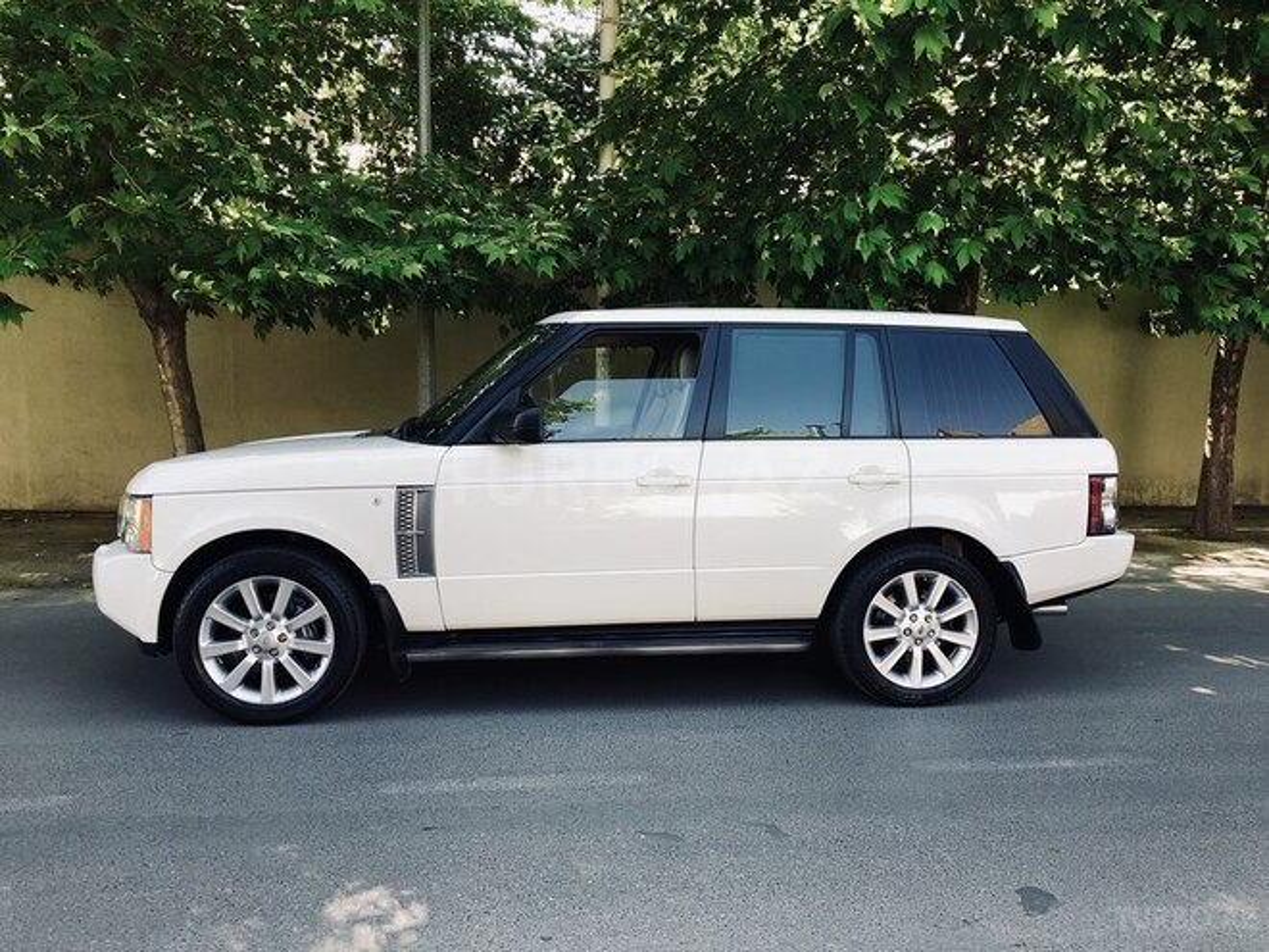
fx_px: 1026
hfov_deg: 63.4
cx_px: 634
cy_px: 476
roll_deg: -0.5
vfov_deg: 49.7
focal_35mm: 28
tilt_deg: -6.0
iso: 20
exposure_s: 1/107
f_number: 1.8
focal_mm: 4
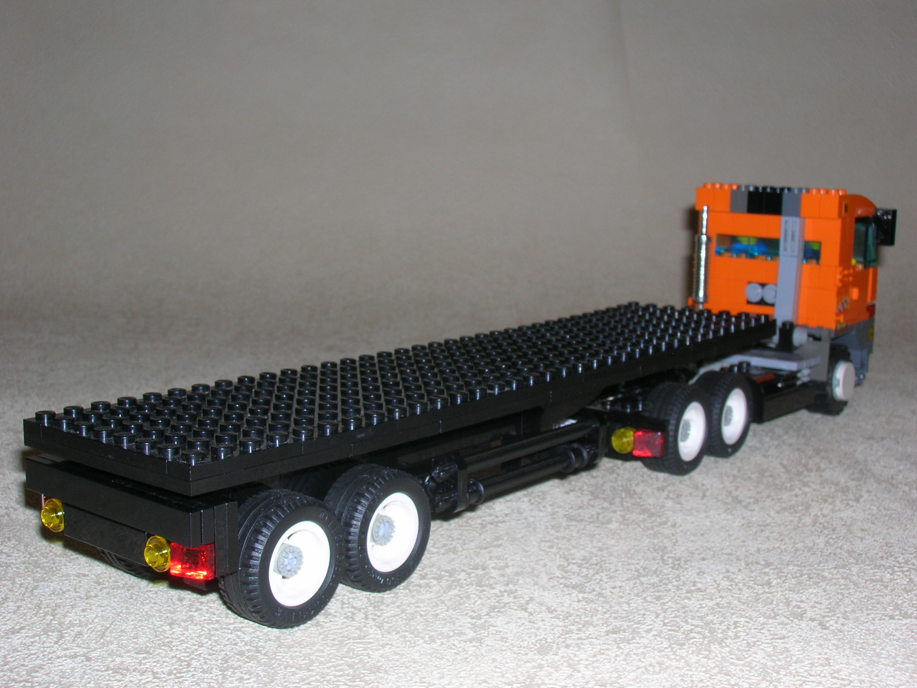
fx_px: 1219
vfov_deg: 31.5
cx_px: 458
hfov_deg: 41.2
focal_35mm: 46
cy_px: 344
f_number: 5.4
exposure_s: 1/60.1
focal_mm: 7.7
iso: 50
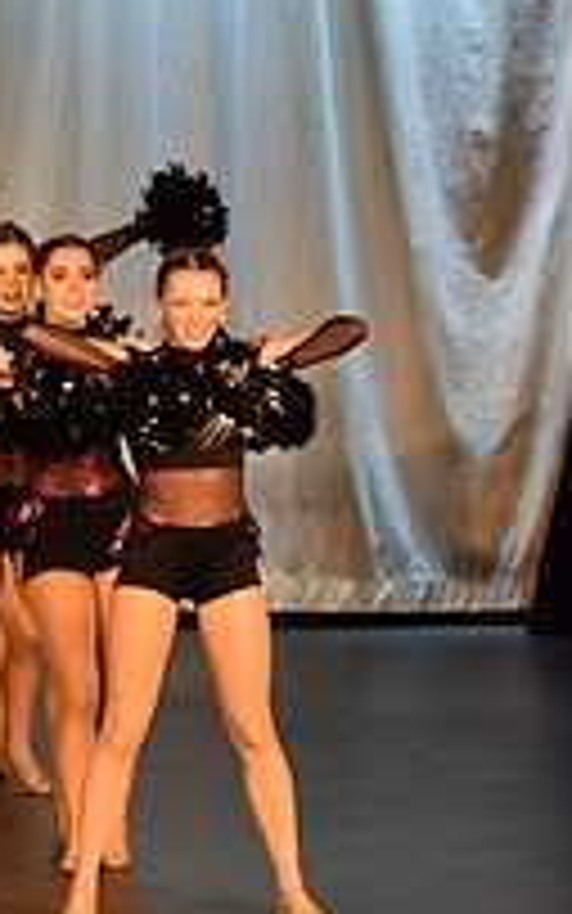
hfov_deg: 4.5
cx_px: -662
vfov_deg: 7.4
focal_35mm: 285
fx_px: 7103
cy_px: 462
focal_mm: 98
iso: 2000
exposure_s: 1/320
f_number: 4
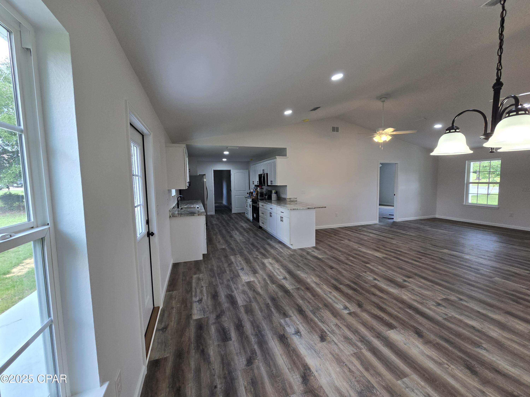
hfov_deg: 106.2
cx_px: 265
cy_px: 198
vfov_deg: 89.9
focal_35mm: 13
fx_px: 199
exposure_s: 1/120
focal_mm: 2.2
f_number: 2.2
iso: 100
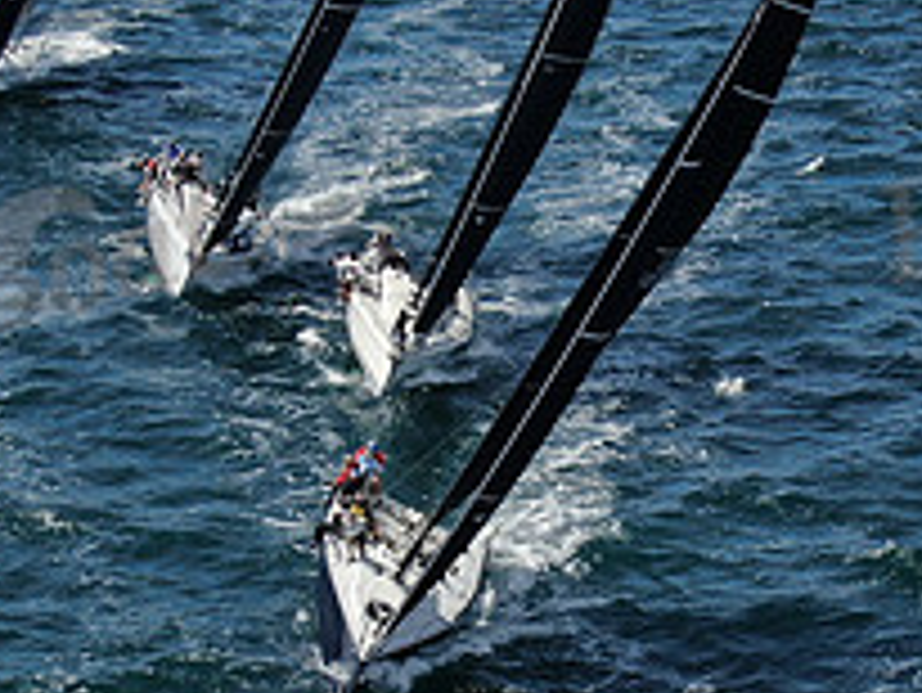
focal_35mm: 136
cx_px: 625
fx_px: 3624
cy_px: 484
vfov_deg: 10.9
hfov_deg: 14.5
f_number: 3.8
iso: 100
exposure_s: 1/800
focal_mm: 8.6
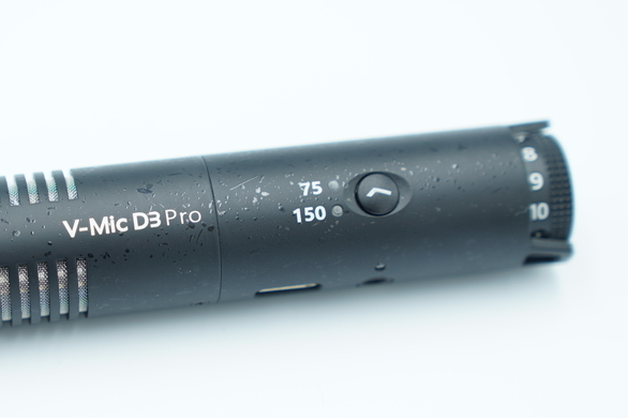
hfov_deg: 18.1
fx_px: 1965
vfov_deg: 12.1
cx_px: 216
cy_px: 222
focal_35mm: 113
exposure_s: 1/40
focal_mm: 55
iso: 100
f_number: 3.5
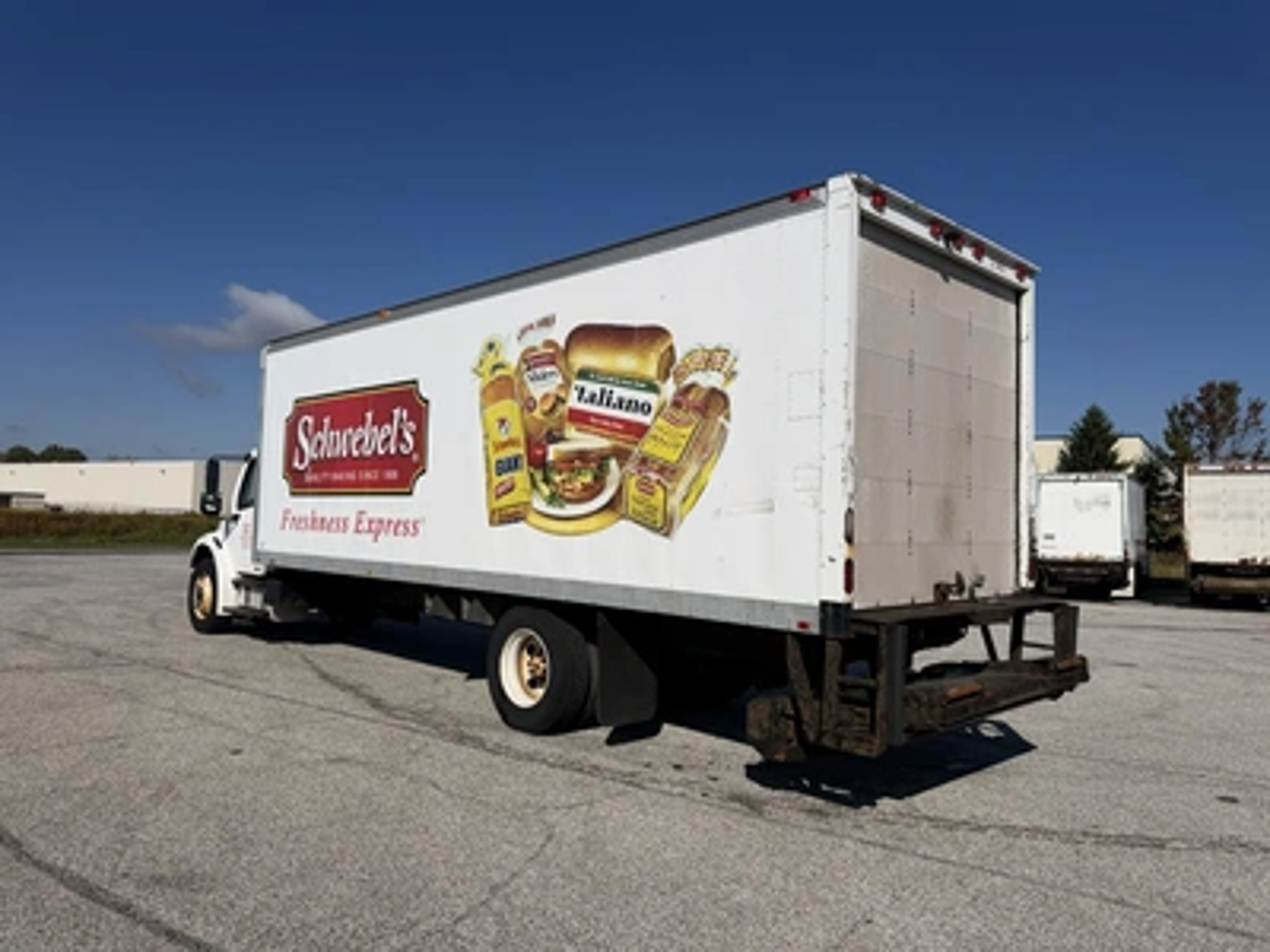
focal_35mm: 24
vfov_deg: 56.8
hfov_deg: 71.6
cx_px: 635
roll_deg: -2.3
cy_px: 476
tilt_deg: +4.1
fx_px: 881
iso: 80
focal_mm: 6.76
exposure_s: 1/14286
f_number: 1.78
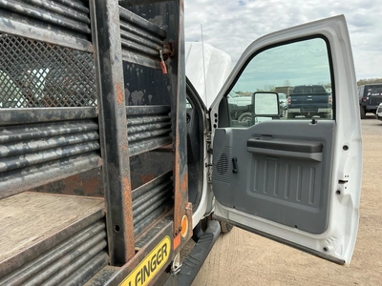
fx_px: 309
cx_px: 191
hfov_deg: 63.4
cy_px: 143
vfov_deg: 49.7
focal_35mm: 28
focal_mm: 3
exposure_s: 1/929
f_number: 1.8
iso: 25
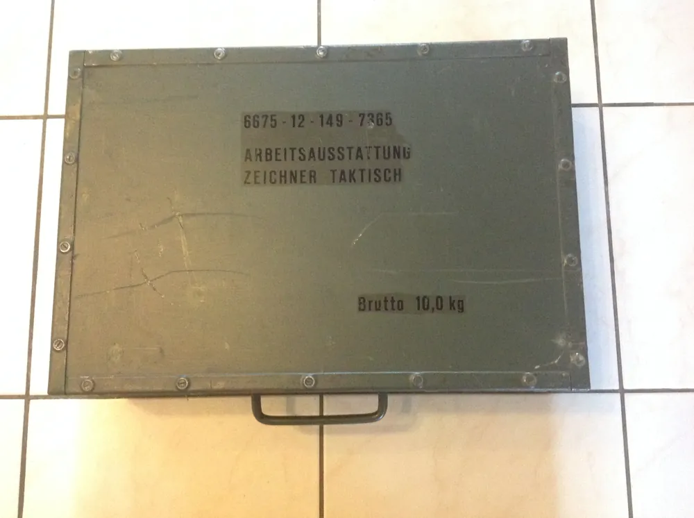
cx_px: 347
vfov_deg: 40.6
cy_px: 259
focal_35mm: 35
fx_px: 700
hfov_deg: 52.7
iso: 800
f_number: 2.4
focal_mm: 4.28
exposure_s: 1/15
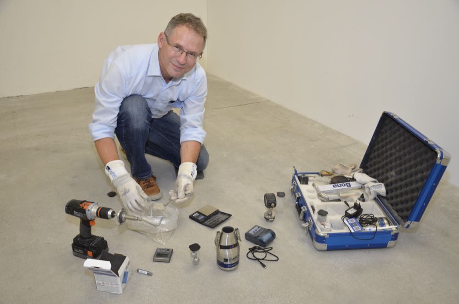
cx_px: 230
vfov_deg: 41.5
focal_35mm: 32
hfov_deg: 59.6
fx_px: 401
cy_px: 152
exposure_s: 1/60
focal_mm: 21
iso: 250
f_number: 4
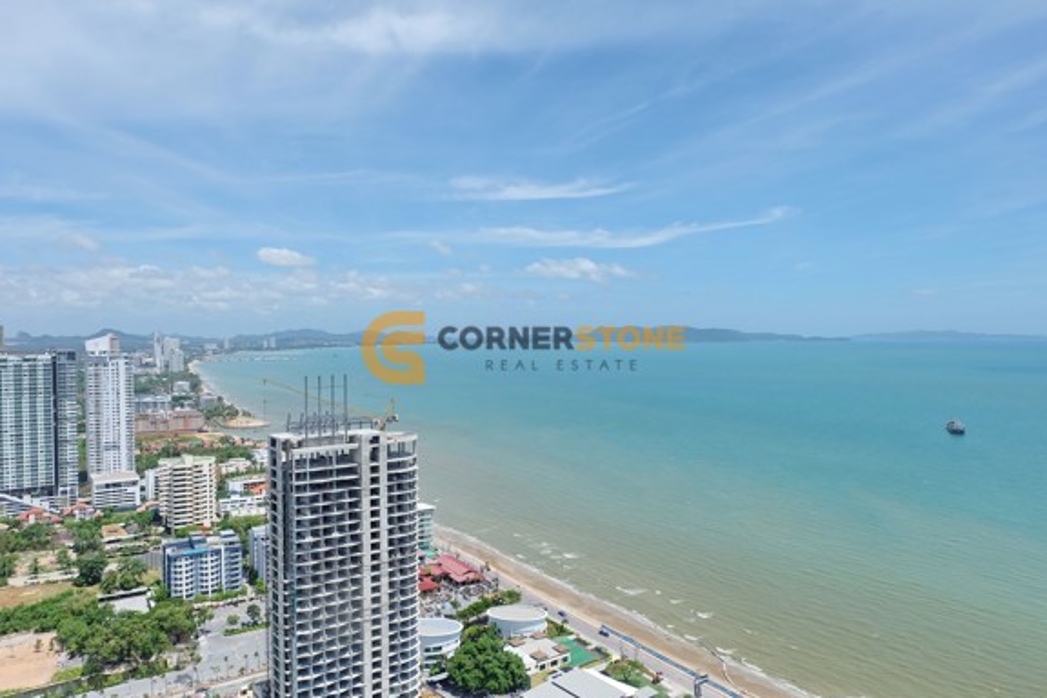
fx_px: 727
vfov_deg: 51.3
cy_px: 347
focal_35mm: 25
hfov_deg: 71.5
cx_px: 524
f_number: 9
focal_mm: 16
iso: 200
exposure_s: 1/420
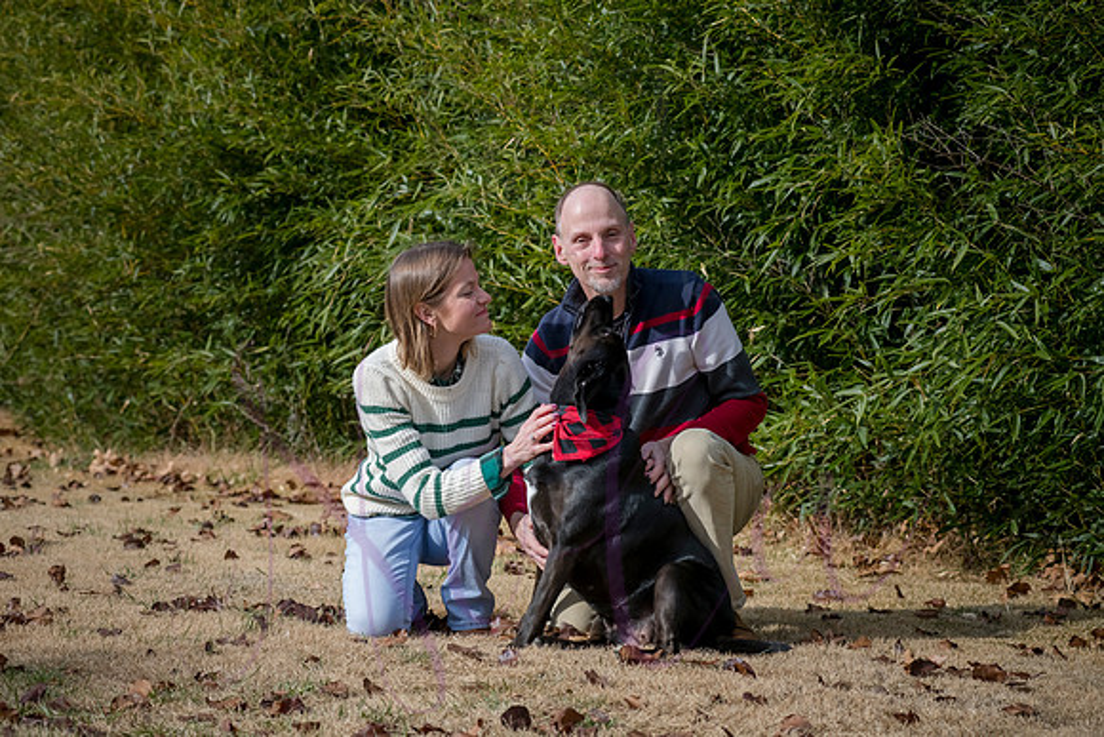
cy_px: 368
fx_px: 3067
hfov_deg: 20.4
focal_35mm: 100
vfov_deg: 13.7
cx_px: 552
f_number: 7.1
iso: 400
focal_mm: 100
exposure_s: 1/1000
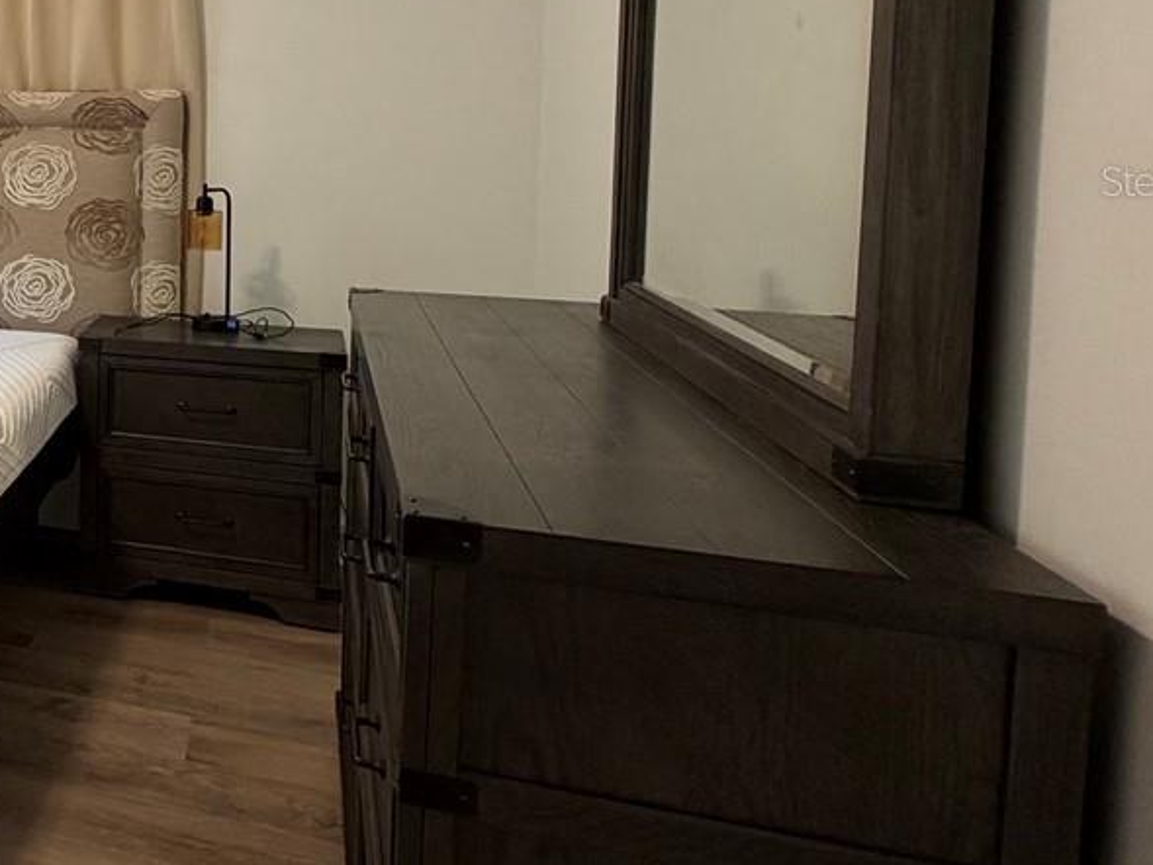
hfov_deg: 36.1
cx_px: -280
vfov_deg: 36.5
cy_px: 180
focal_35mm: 38
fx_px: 1266
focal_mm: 2.22
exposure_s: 1/60
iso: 200
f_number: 2.2
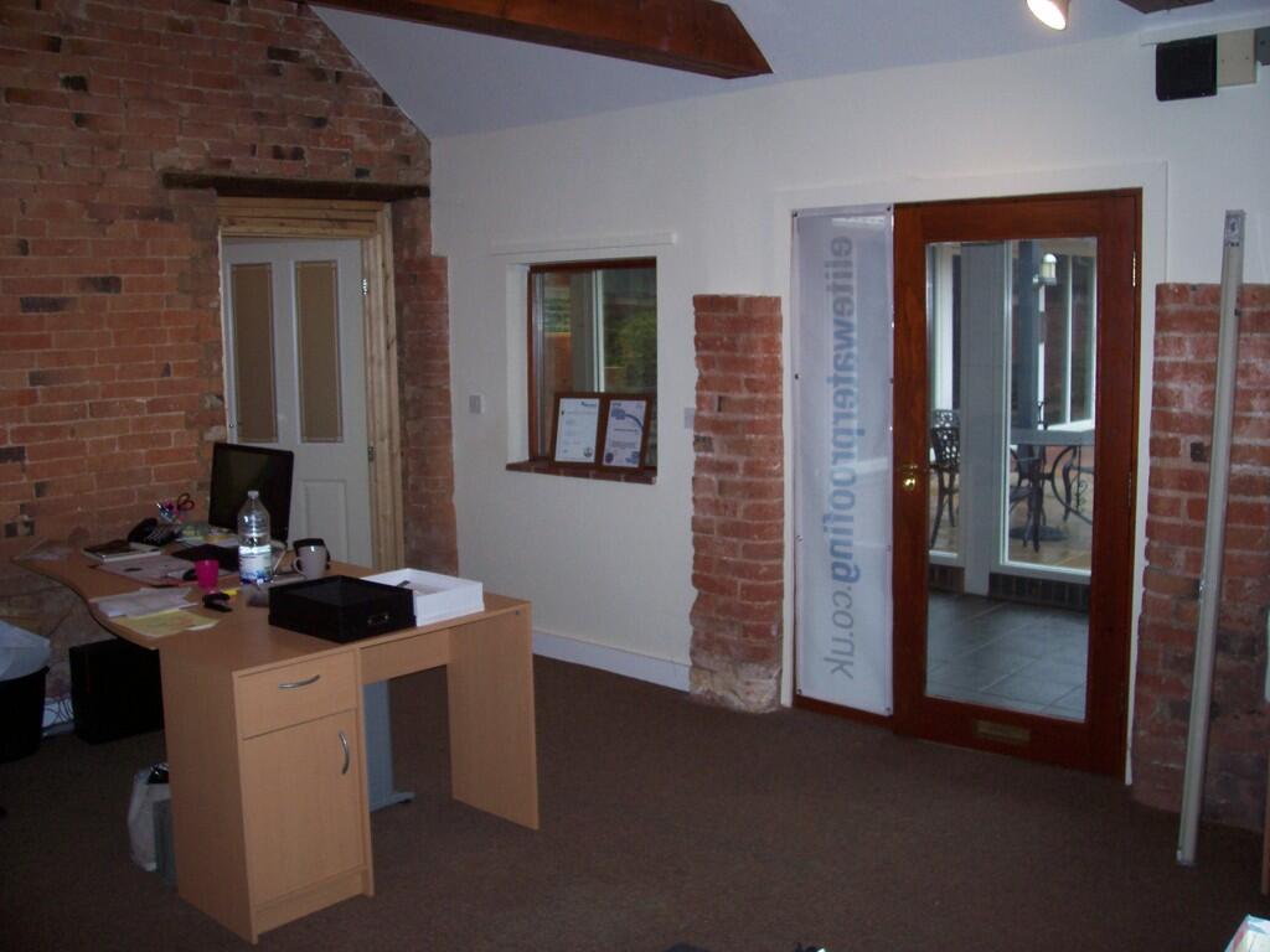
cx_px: 635
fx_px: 1247
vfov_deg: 41.8
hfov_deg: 54.0
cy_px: 476
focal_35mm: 34
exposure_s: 1/64
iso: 80
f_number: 2.7
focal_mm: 5.6
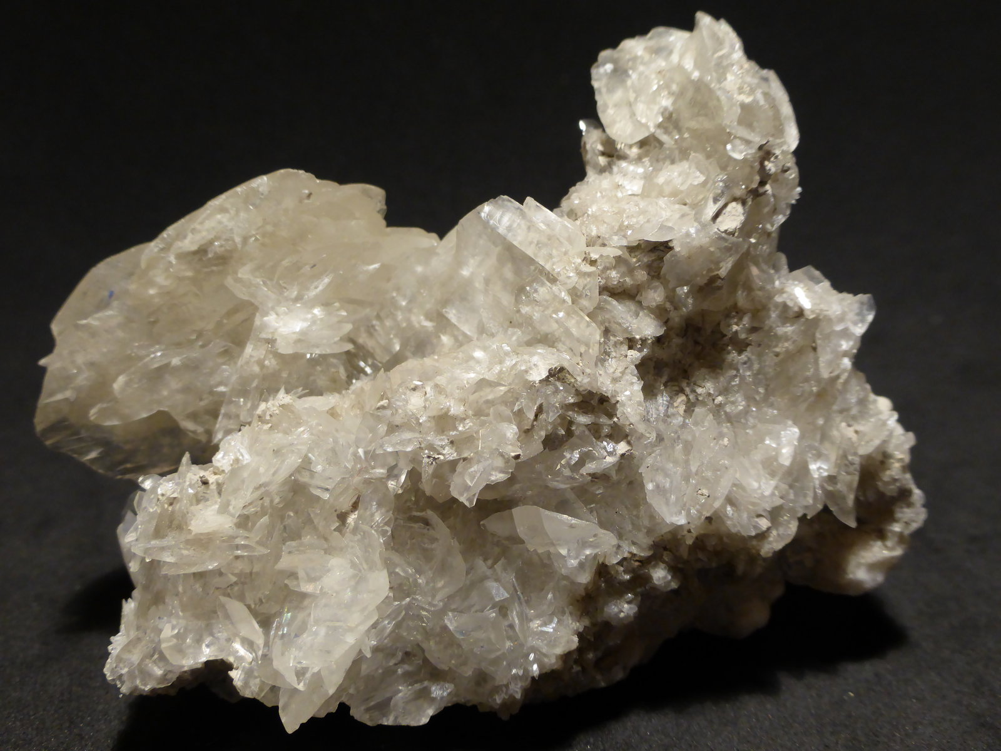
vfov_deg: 40.7
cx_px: 500
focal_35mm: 35
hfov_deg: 52.6
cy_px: 376
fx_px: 1012
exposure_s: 1/60
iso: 250
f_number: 3.7
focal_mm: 6.1
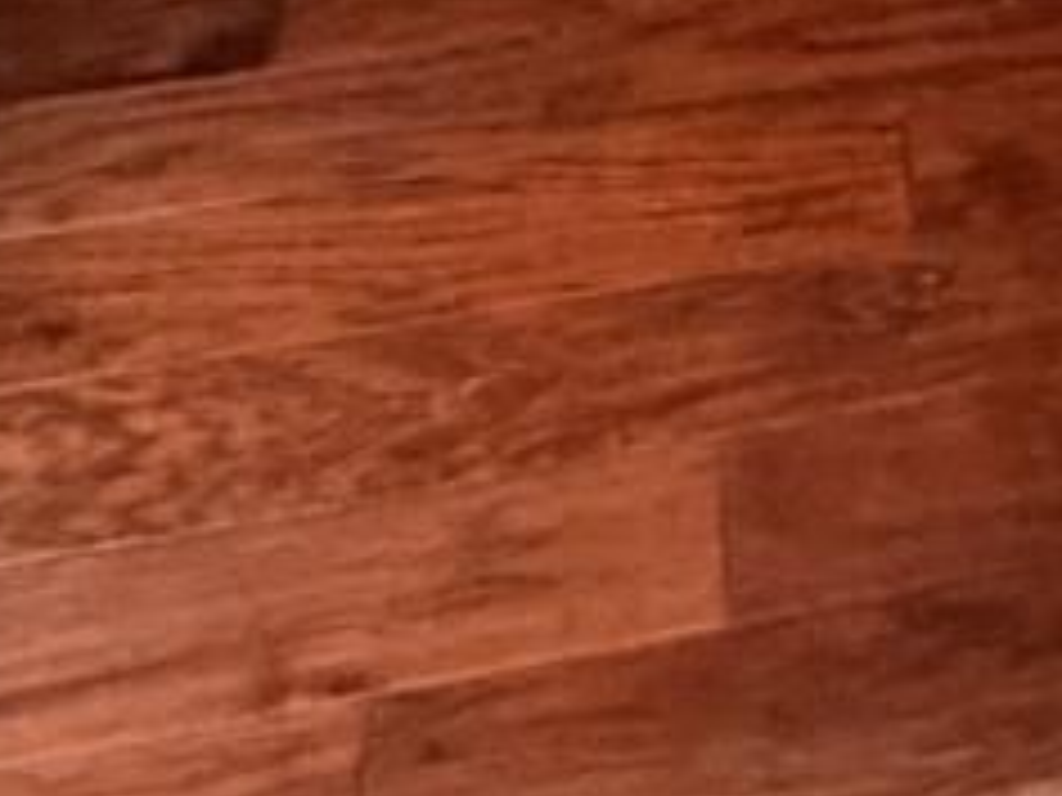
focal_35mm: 89
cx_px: 1310
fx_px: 2730
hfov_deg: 20.4
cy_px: -1590
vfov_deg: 10.9
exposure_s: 1/60
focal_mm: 2.22
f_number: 2.2
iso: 1000
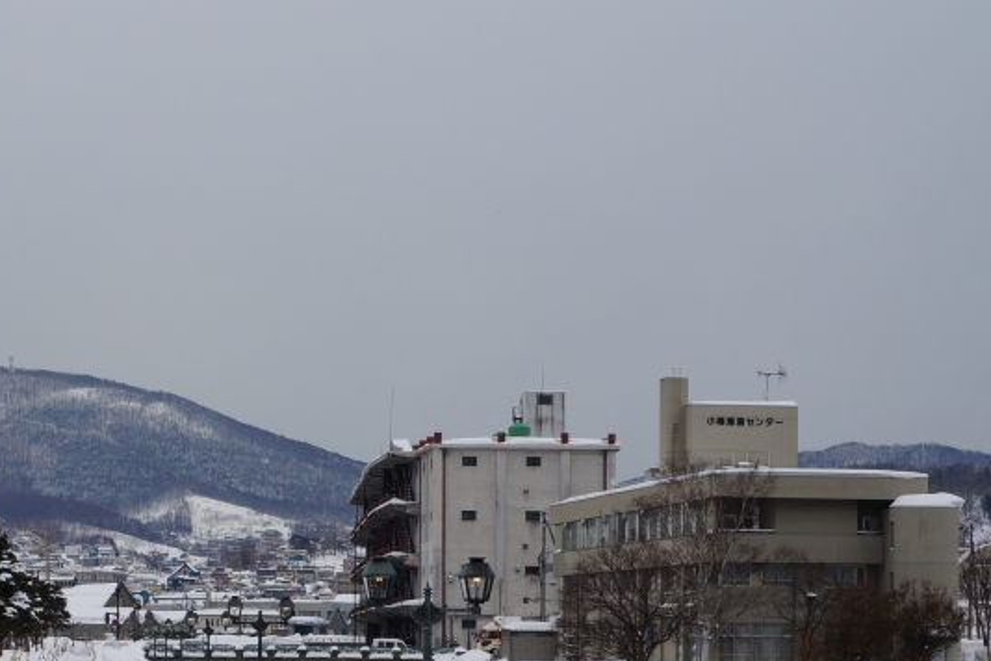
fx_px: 2780
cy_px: 550
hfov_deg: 20.0
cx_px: 197
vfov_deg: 13.5
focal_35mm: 101
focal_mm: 36
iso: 200
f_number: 13
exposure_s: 1/125
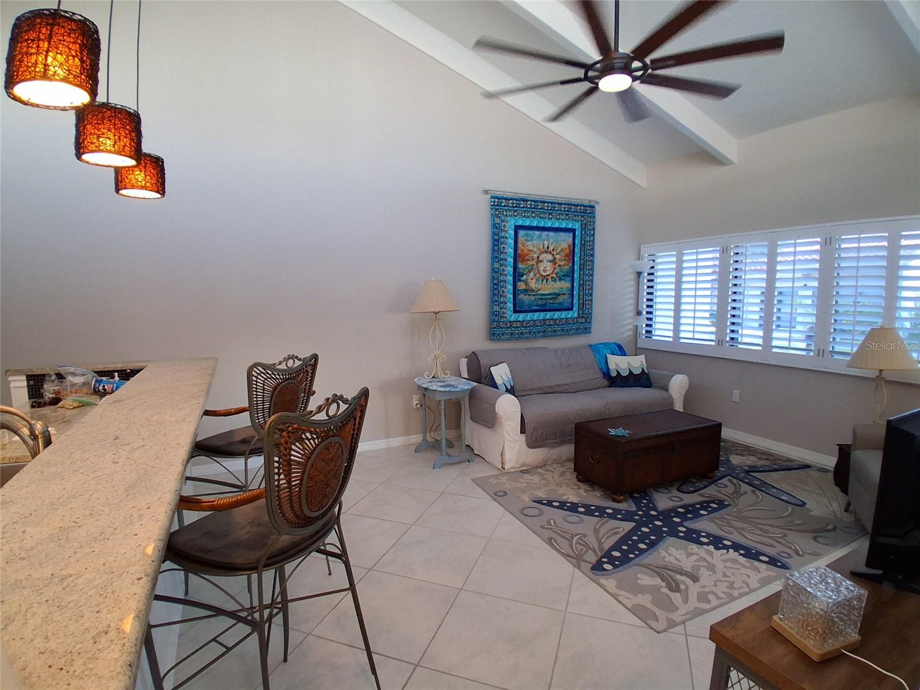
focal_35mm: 17
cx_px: 460
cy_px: 345
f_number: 2.2
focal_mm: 1.4
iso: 200
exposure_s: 1/40
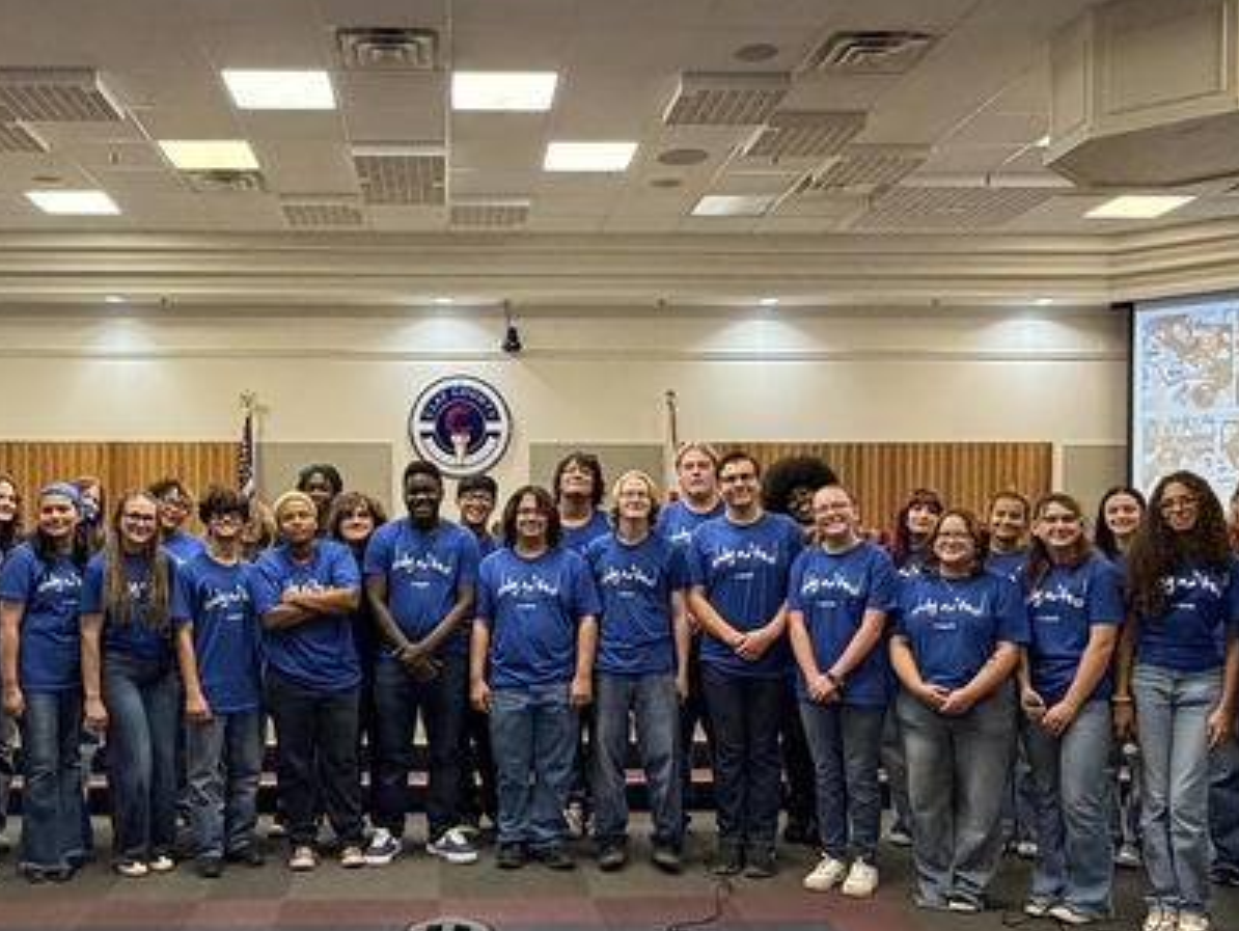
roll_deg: +0.0
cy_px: 564
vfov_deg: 39.5
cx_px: 479
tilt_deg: -1.7
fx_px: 1289
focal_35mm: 36
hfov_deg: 50.9
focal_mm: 2.22
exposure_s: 1/60
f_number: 2.2
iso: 320
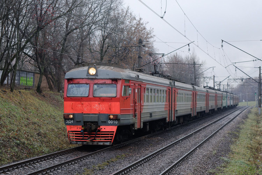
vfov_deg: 16.6
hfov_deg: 24.6
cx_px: 131
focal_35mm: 82
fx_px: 600
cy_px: 88
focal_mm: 55
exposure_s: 1/400
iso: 1600
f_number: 7.1
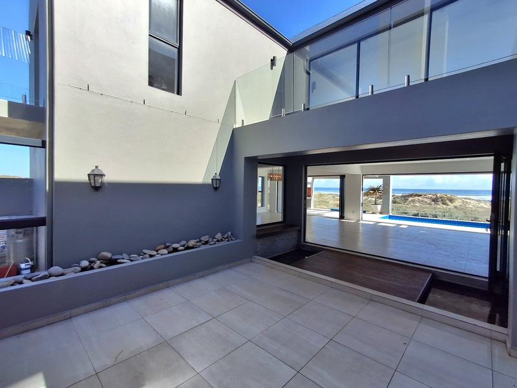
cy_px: 194
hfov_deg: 94.5
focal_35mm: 16
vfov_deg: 78.1
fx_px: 239
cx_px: 258
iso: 40
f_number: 2.2
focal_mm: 1.64
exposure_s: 1/1429
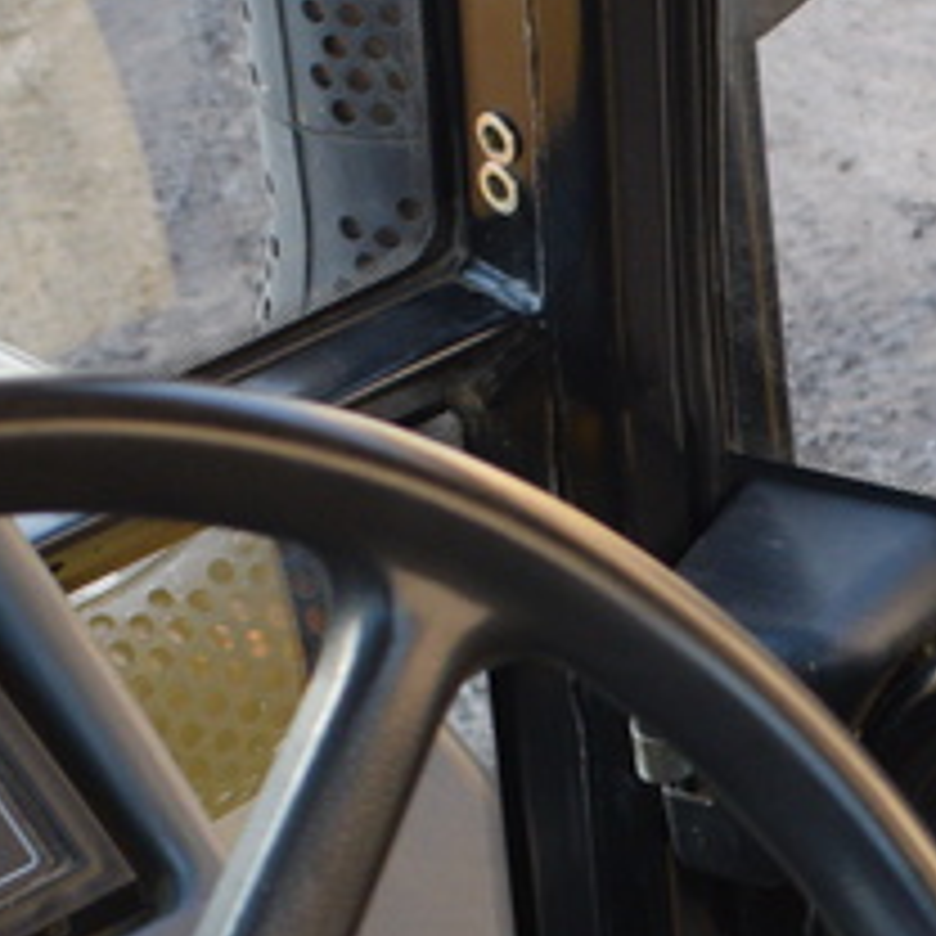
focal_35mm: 141
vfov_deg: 12.3
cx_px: 936
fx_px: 4313
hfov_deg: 12.2
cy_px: 886
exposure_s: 1/80
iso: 400
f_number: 4.5
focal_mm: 18
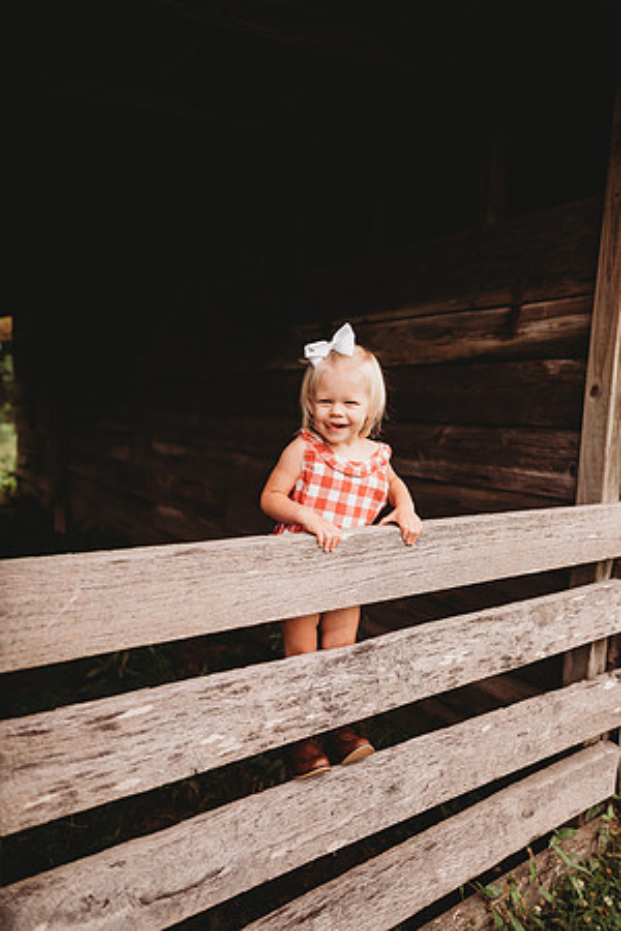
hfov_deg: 53.1
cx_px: 310
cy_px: 466
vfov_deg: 73.7
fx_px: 621
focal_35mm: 24
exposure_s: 1/1000
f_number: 2.2
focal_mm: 24
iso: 100
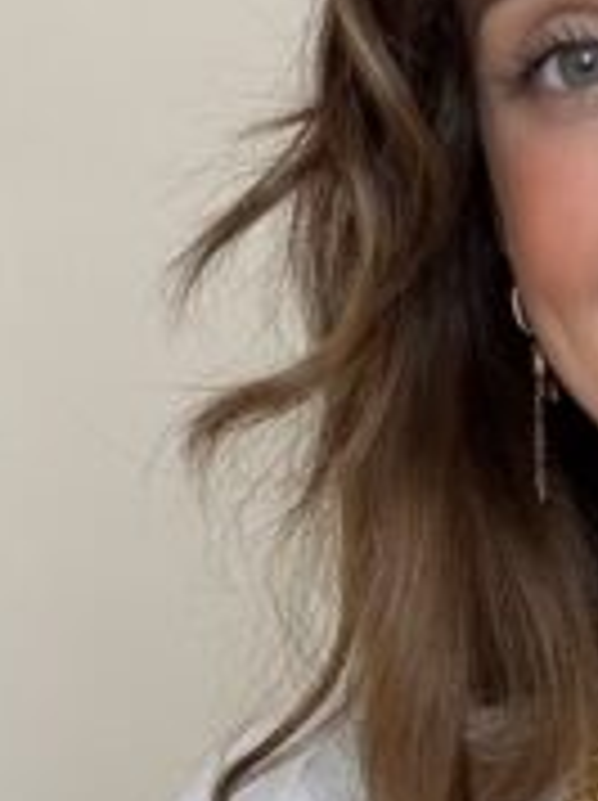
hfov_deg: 10.7
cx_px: 760
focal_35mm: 135
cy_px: 1188
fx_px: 3117
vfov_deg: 13.8
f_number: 1.9
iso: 80
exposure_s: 1/65
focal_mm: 2.71
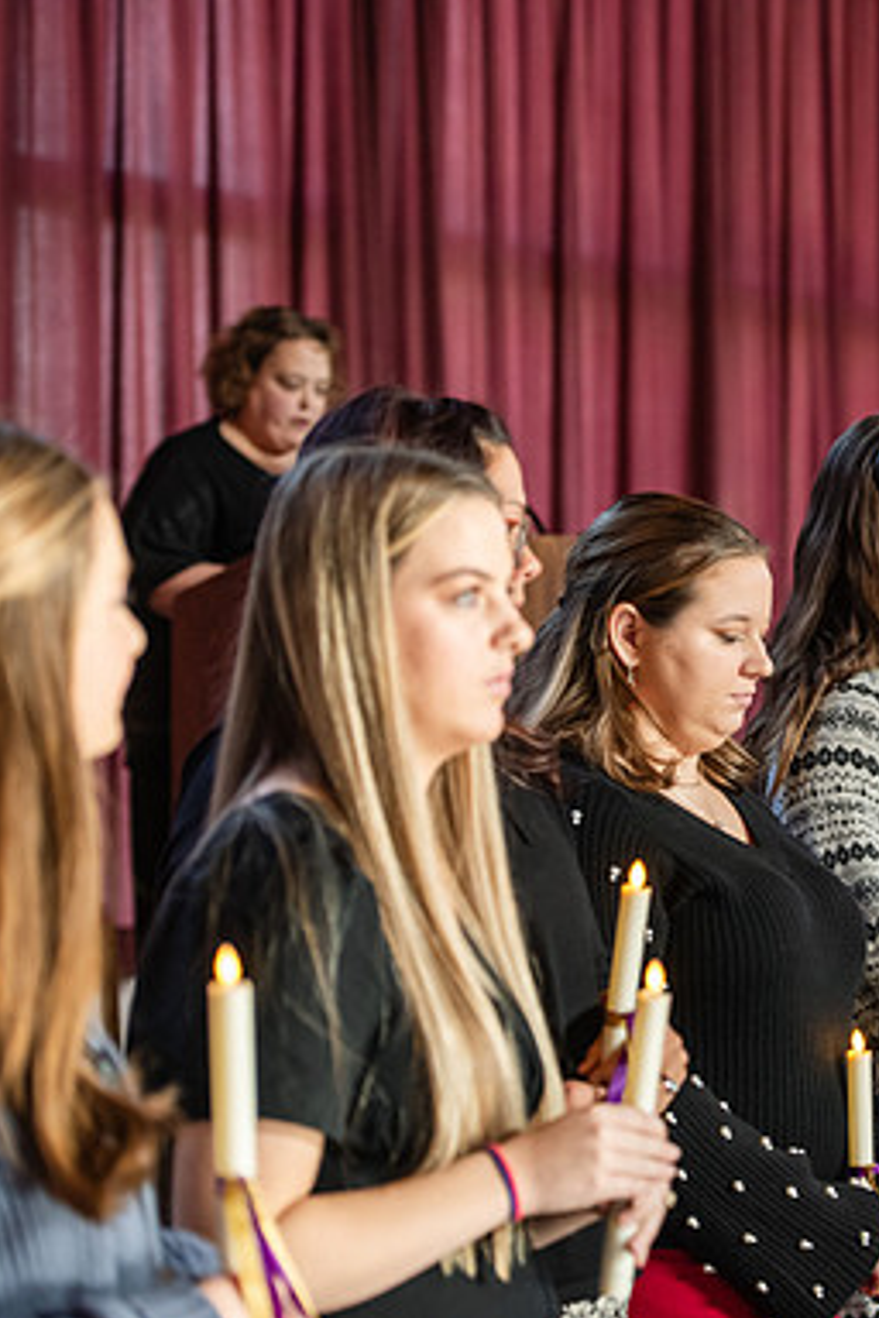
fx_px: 4541
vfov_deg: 16.5
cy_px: 661
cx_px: 958
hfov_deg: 10.9
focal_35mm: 124
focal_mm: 82
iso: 1250
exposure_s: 1/200
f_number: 3.5
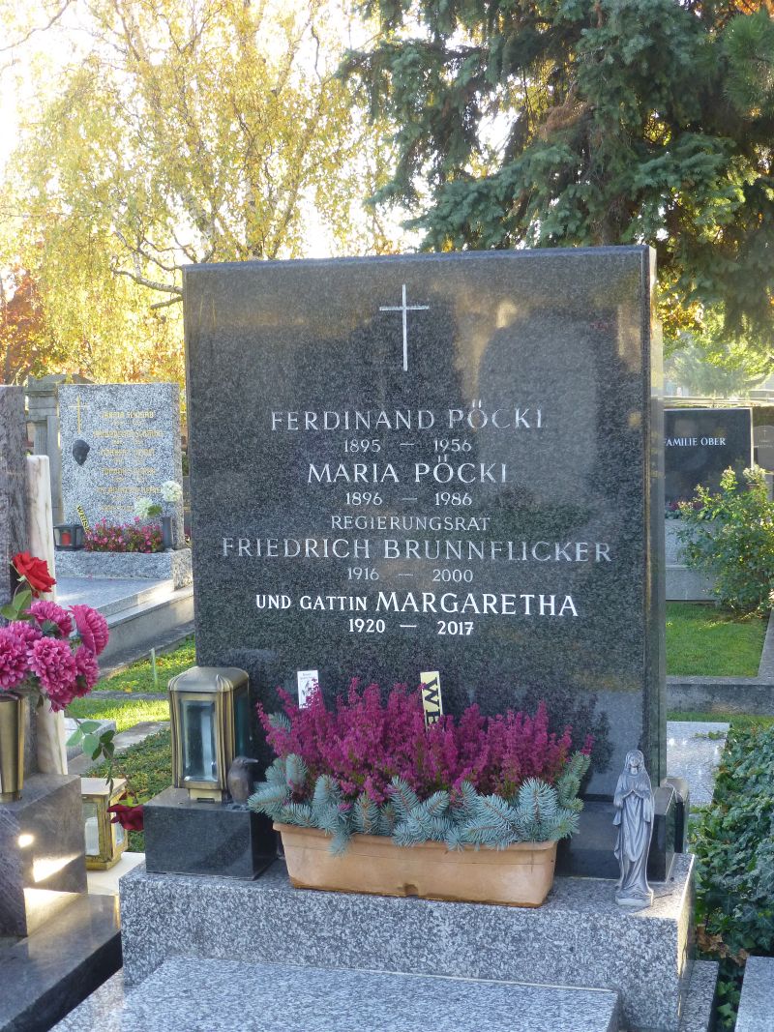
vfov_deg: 37.5
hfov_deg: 28.6
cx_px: 387
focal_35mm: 51
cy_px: 516
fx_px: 1521
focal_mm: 9
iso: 160
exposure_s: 1/60
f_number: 4.4
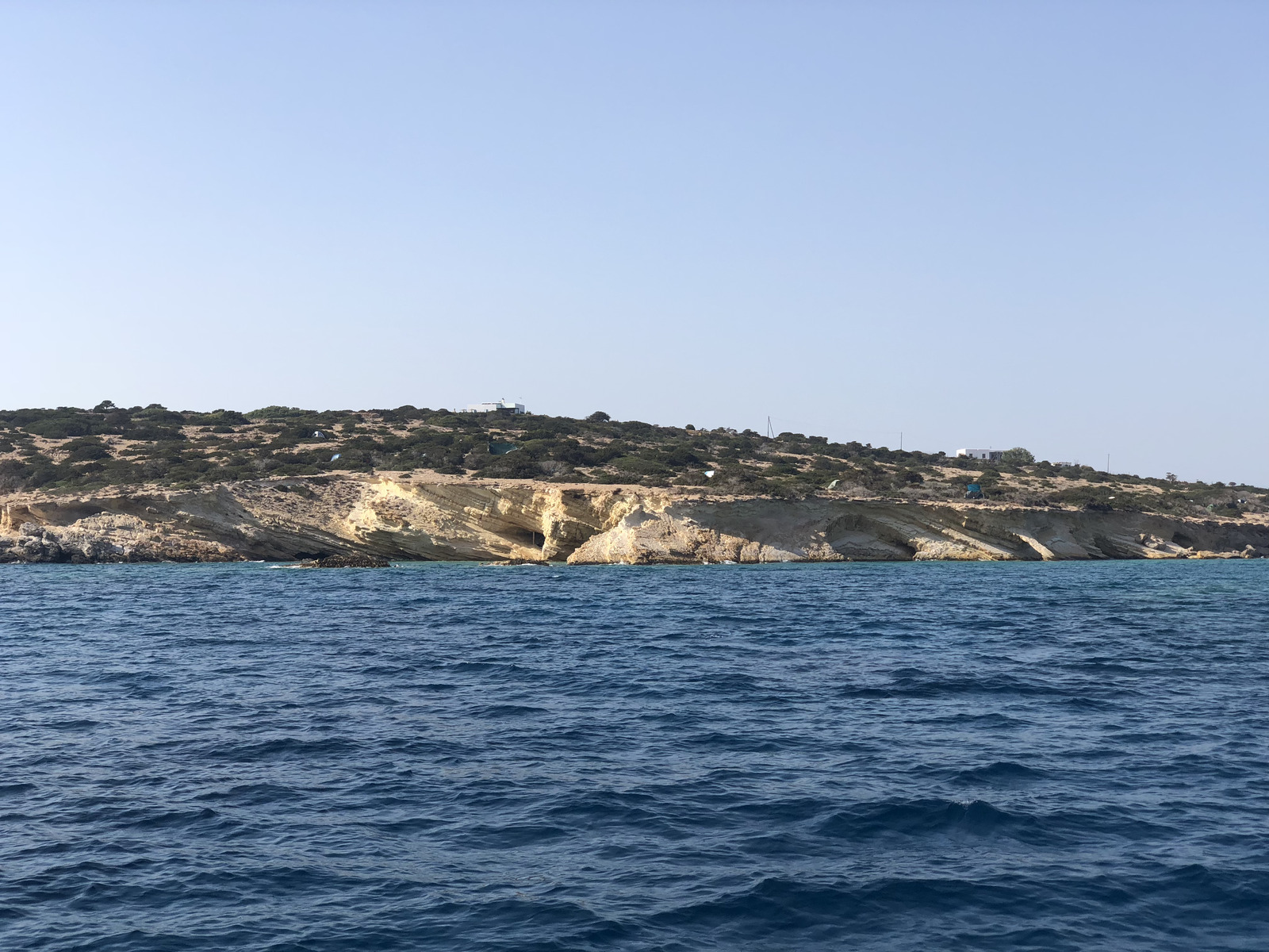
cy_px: 476
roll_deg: +0.0
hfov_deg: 36.8
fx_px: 1906
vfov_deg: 28.0
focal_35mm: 52
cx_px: 634
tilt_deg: +3.9
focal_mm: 6
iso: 16
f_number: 2.4
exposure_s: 1/1230
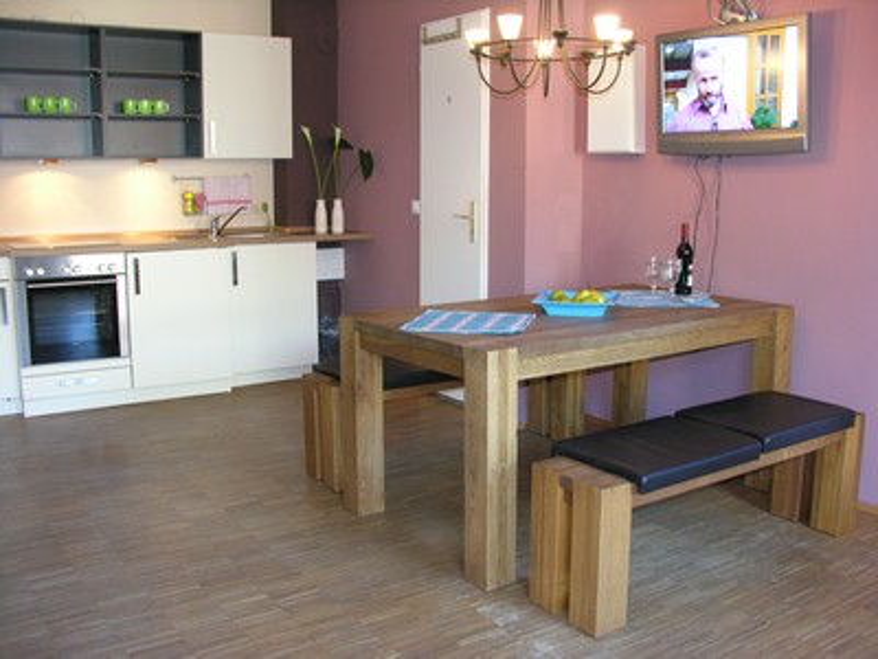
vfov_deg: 40.7
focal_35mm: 35
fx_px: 888
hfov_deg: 52.6
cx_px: 439
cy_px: 330
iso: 200
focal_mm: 8.9
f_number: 2.8
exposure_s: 1/17.4
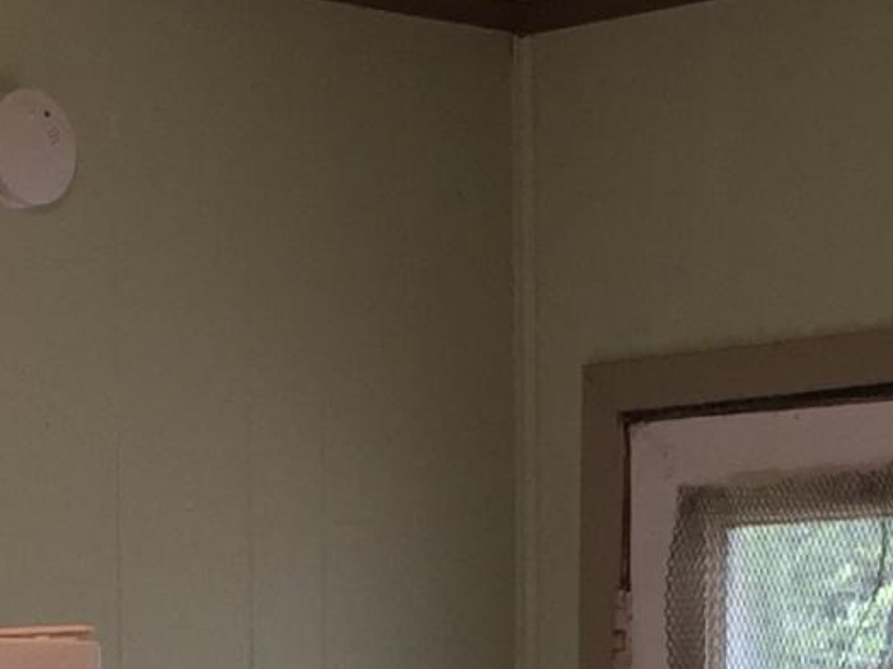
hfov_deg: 11.9
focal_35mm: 166
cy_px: 1190
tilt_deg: -3.9
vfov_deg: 8.6
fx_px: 4282
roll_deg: +0.1
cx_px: 298
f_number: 2.2
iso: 40
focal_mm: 4.15
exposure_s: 1/30
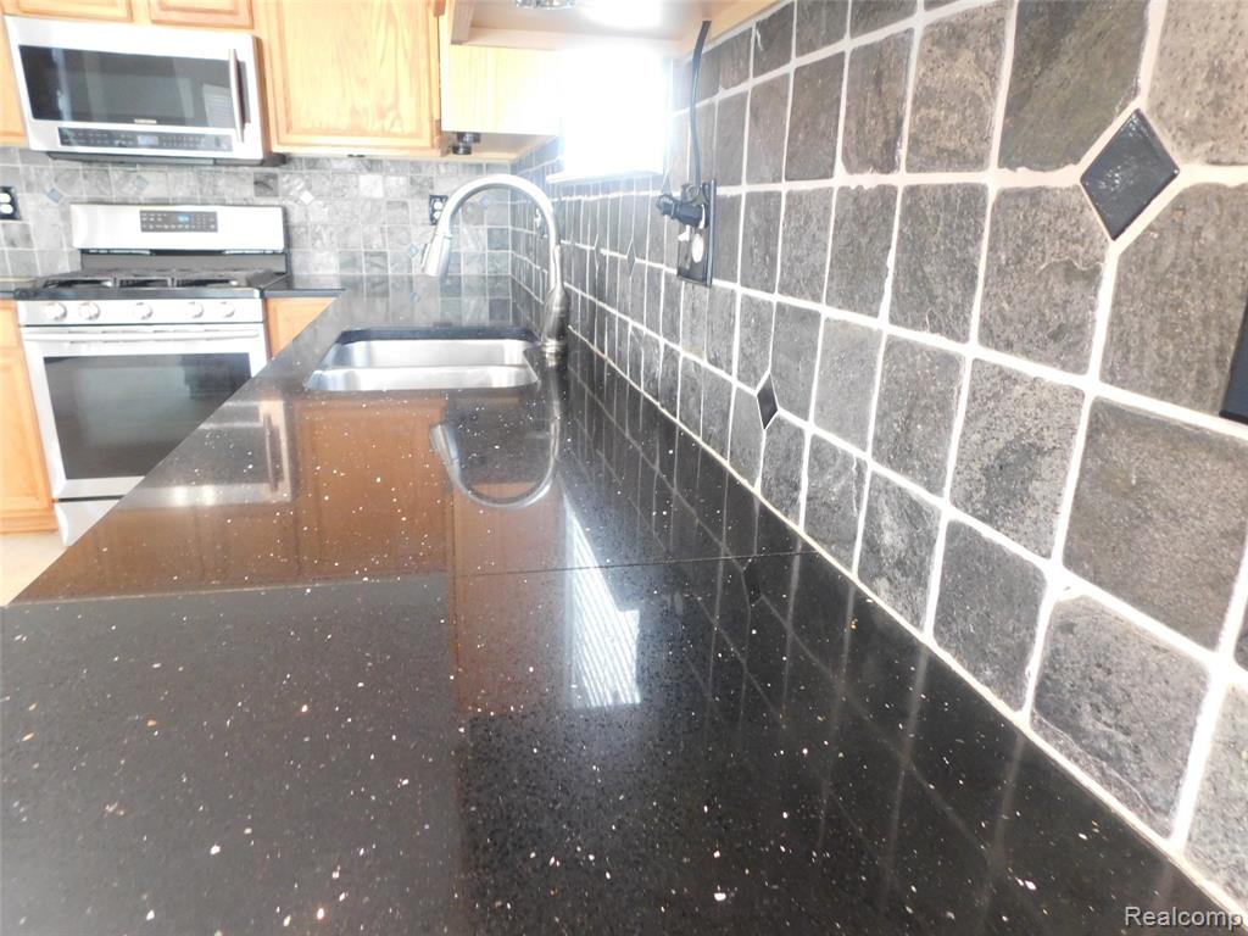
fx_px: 829
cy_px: 468
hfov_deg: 73.9
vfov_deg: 58.9
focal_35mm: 23
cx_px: 624
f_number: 3
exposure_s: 1/10
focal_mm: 4
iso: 400
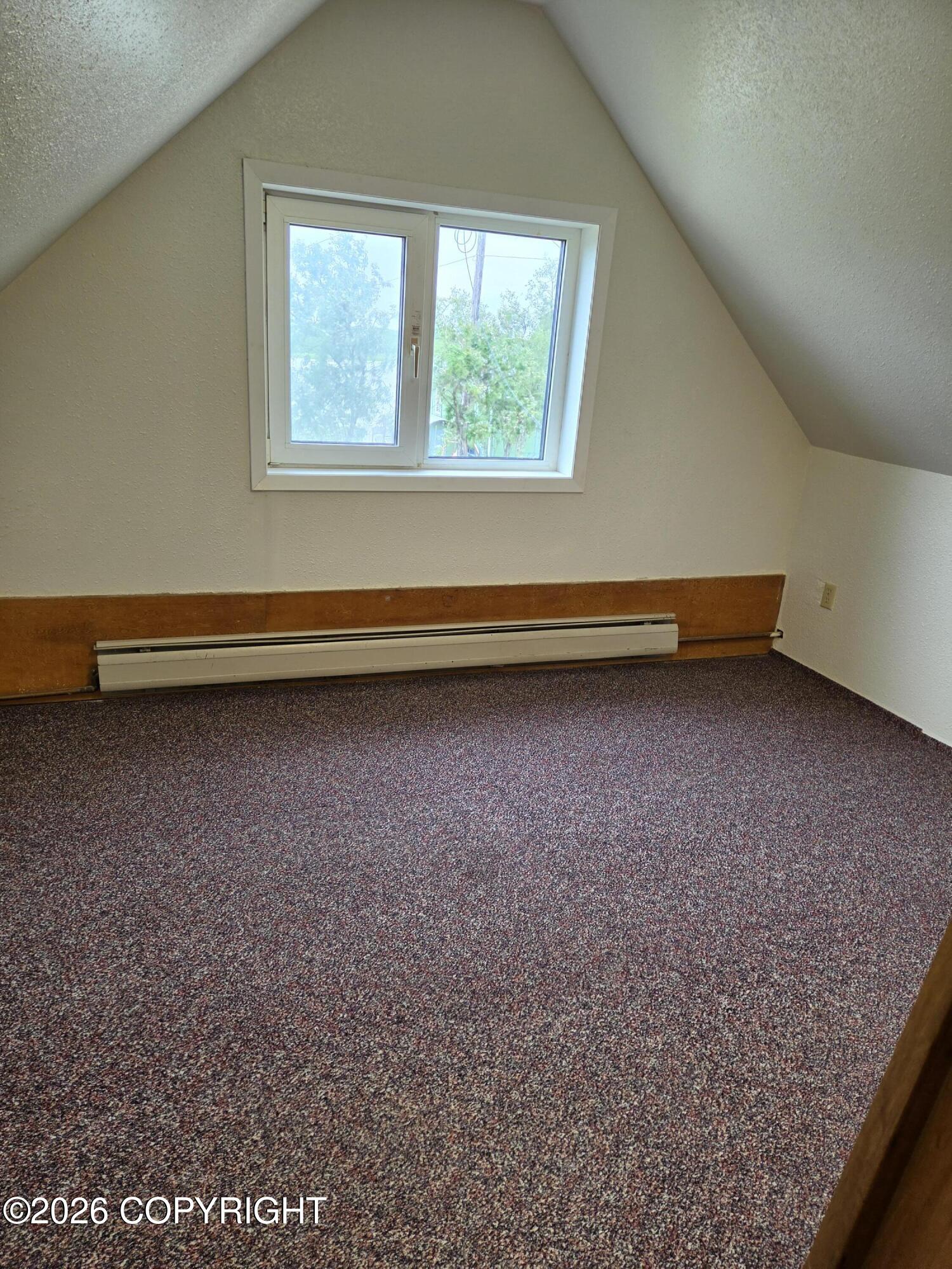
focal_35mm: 23
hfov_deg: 58.9
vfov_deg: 73.9
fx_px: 843
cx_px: 476
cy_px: 634
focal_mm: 5.4
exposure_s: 1/51.6
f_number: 1.8
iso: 64
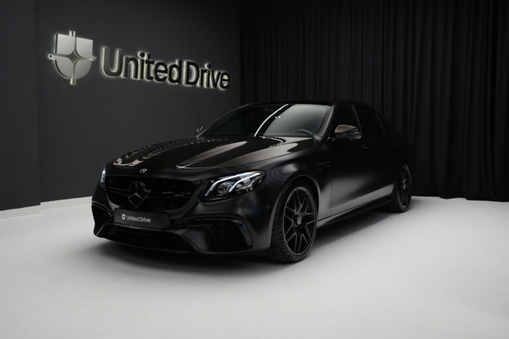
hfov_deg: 54.4
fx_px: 495
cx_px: 254
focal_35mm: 35
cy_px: 170
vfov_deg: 37.9
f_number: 2.8
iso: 320
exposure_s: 1/40
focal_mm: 35
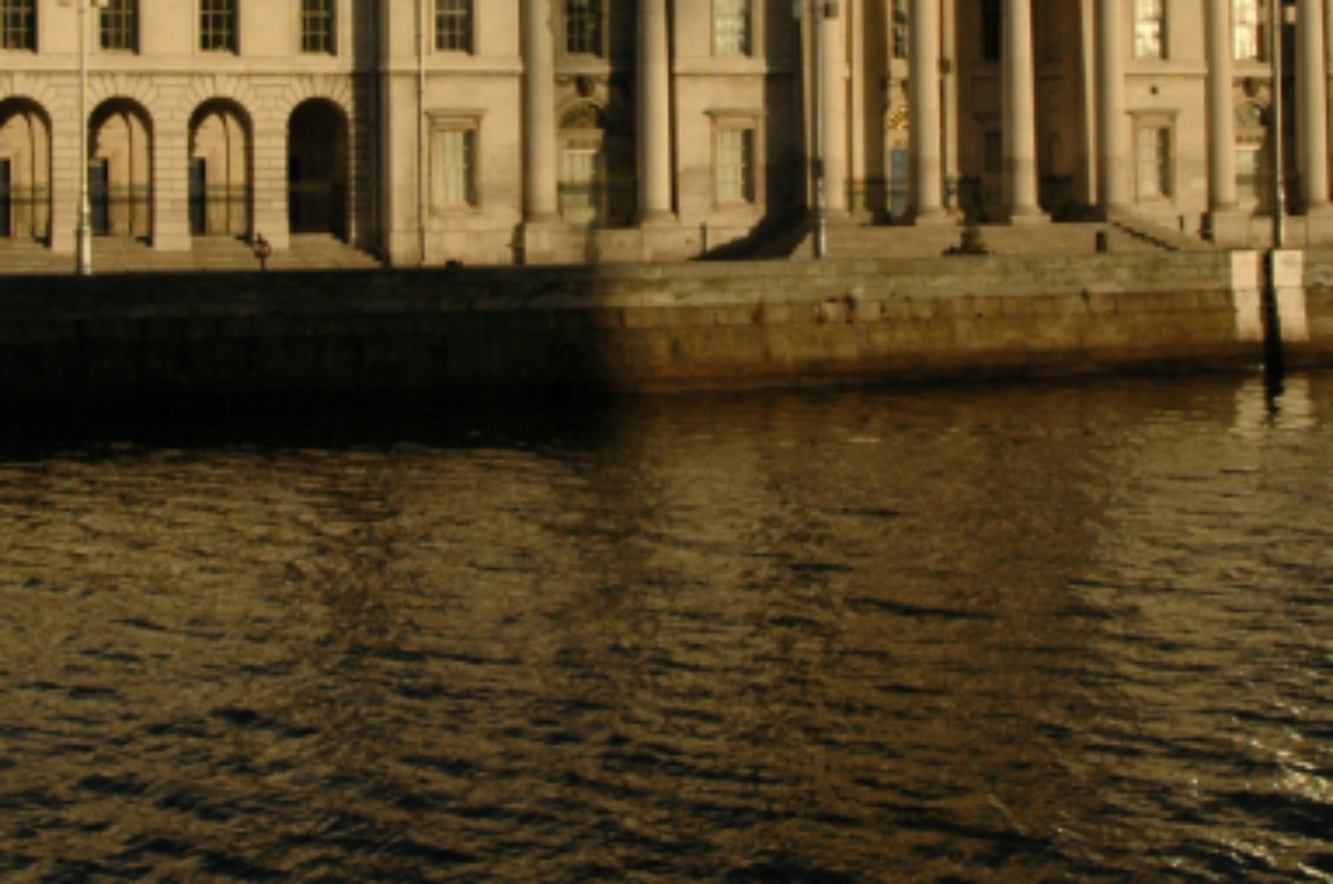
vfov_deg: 16.7
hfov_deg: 25.4
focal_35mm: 80
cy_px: 44
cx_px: 654
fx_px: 2957
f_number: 8
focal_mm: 24
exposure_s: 1/250
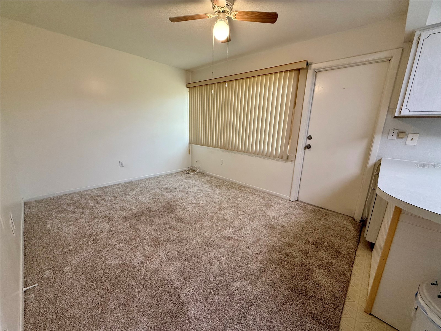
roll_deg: -2.4
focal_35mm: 14
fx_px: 178
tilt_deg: -12.8
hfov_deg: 102.1
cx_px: 220
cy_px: 166
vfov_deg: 85.7
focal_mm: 2.22
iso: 250
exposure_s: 1/120
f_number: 2.2
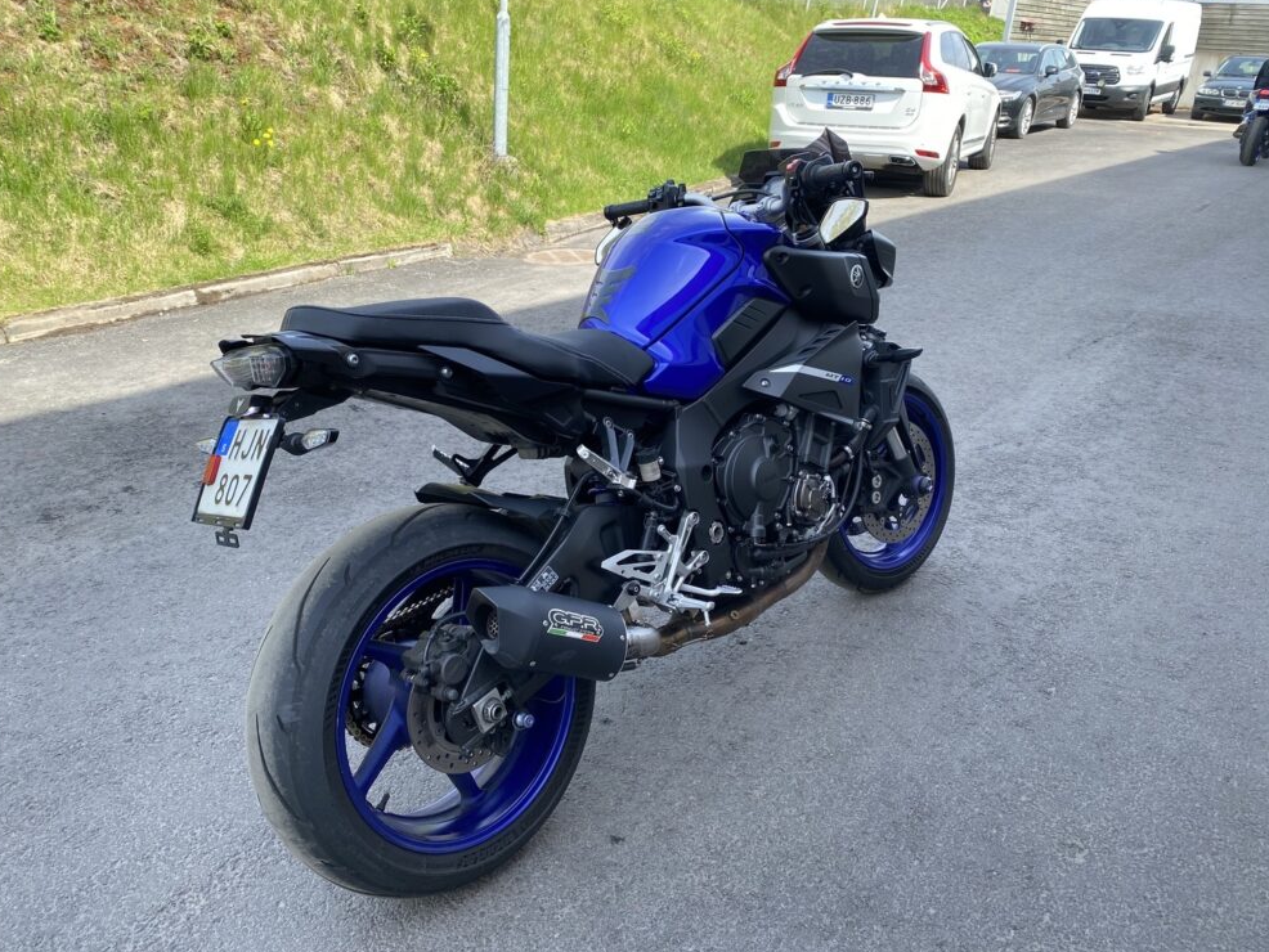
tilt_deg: -23.0
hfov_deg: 65.3
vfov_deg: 51.4
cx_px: 622
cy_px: 464
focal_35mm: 27
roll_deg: -3.0
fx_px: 990
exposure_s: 1/338
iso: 32
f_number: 1.8
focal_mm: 4.25
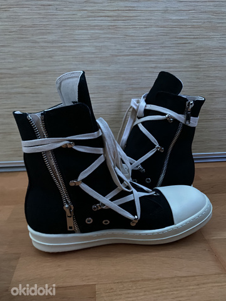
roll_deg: +1.3
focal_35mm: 27
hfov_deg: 51.4
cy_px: 155
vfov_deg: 65.3
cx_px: 110
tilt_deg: -20.1
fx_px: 235
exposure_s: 1/28
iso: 2500
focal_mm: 4.25
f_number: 1.8
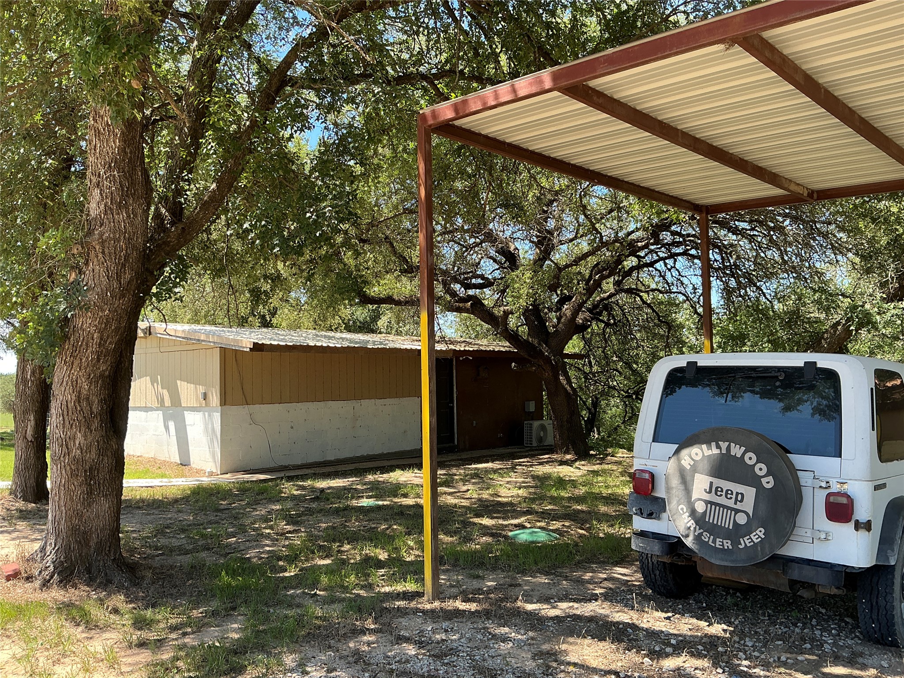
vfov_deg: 49.7
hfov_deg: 63.4
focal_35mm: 28
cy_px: 339
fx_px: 731
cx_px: 452
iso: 20
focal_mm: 3
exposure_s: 1/223
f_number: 1.8
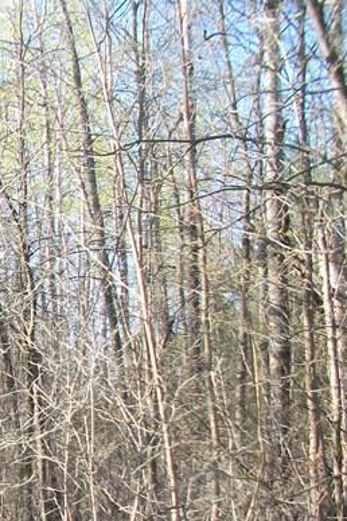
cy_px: 506
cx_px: -217
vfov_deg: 22.3
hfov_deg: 14.2
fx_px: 1272
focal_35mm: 88
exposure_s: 1/250
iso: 80
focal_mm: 5.7
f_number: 2.9
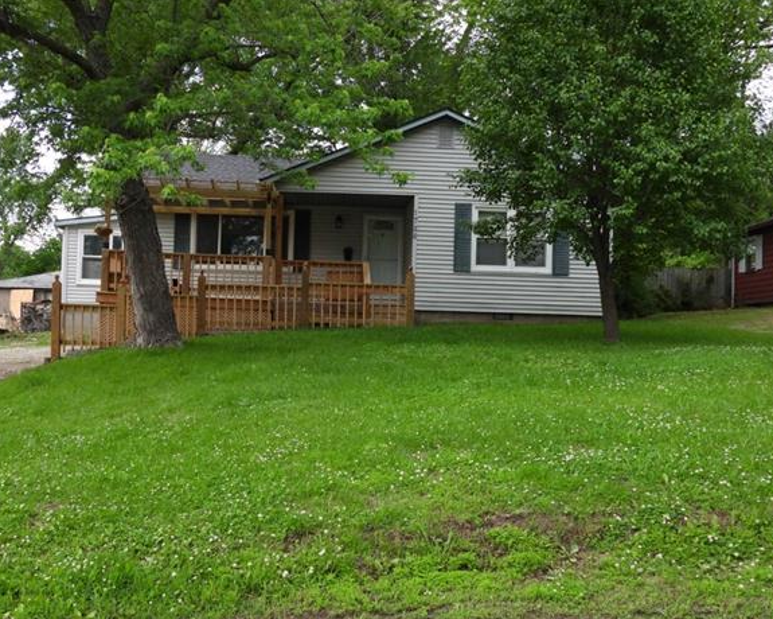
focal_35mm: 38
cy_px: 320
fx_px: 869
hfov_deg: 47.9
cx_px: 363
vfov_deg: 39.2
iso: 100
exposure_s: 1/400
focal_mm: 6.2
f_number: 3.2
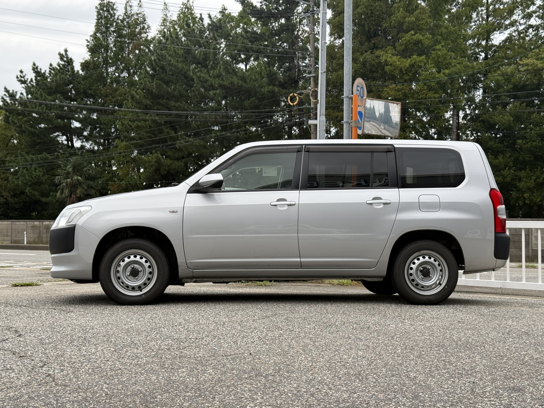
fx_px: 754
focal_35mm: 48
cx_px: 272
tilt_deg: +2.4
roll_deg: -1.0
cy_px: 204
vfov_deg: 30.3
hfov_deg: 39.7
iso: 64
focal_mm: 6.76
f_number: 1.78
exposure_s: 1/390
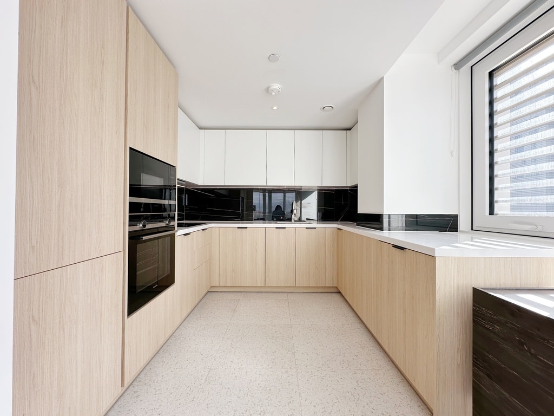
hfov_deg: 102.1
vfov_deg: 85.7
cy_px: 208
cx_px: 277
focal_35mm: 14
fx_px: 224
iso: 40
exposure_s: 1/165
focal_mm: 2.22
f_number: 2.2
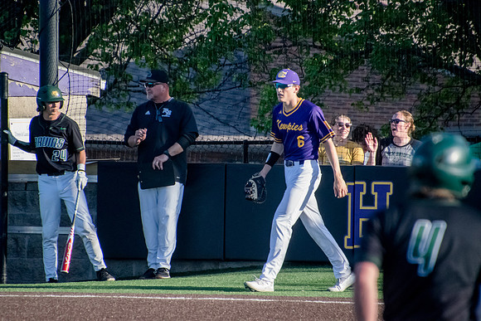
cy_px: 160
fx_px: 8018
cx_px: 240
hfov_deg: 3.4
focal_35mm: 600
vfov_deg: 2.3
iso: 5000
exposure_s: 1/4000
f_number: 6.3
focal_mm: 400
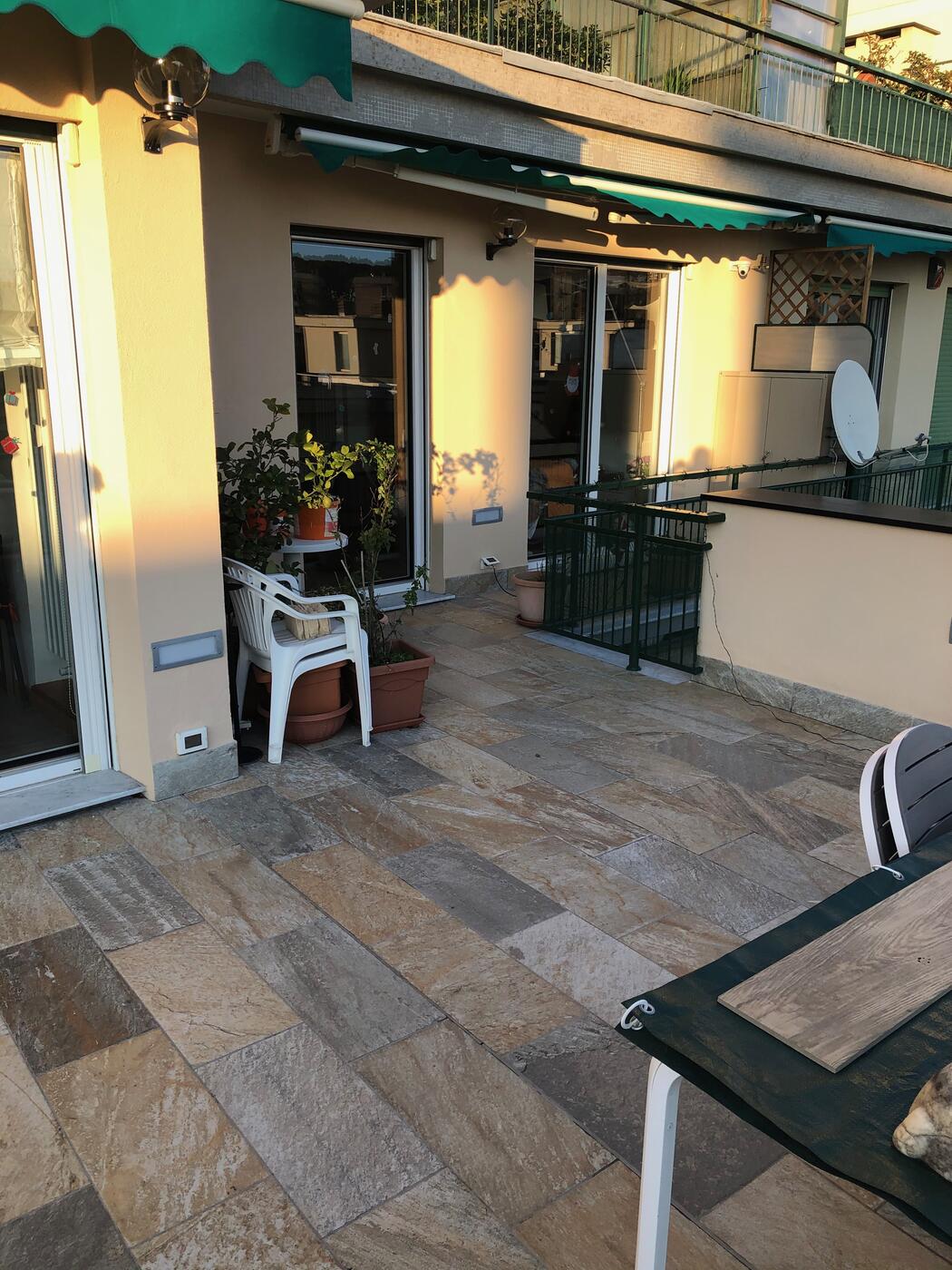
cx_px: 476
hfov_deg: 49.7
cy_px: 635
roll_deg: -1.8
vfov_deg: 63.4
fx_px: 1027
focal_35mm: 28
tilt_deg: -14.1
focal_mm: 3.99
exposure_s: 1/348
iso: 20
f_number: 1.8
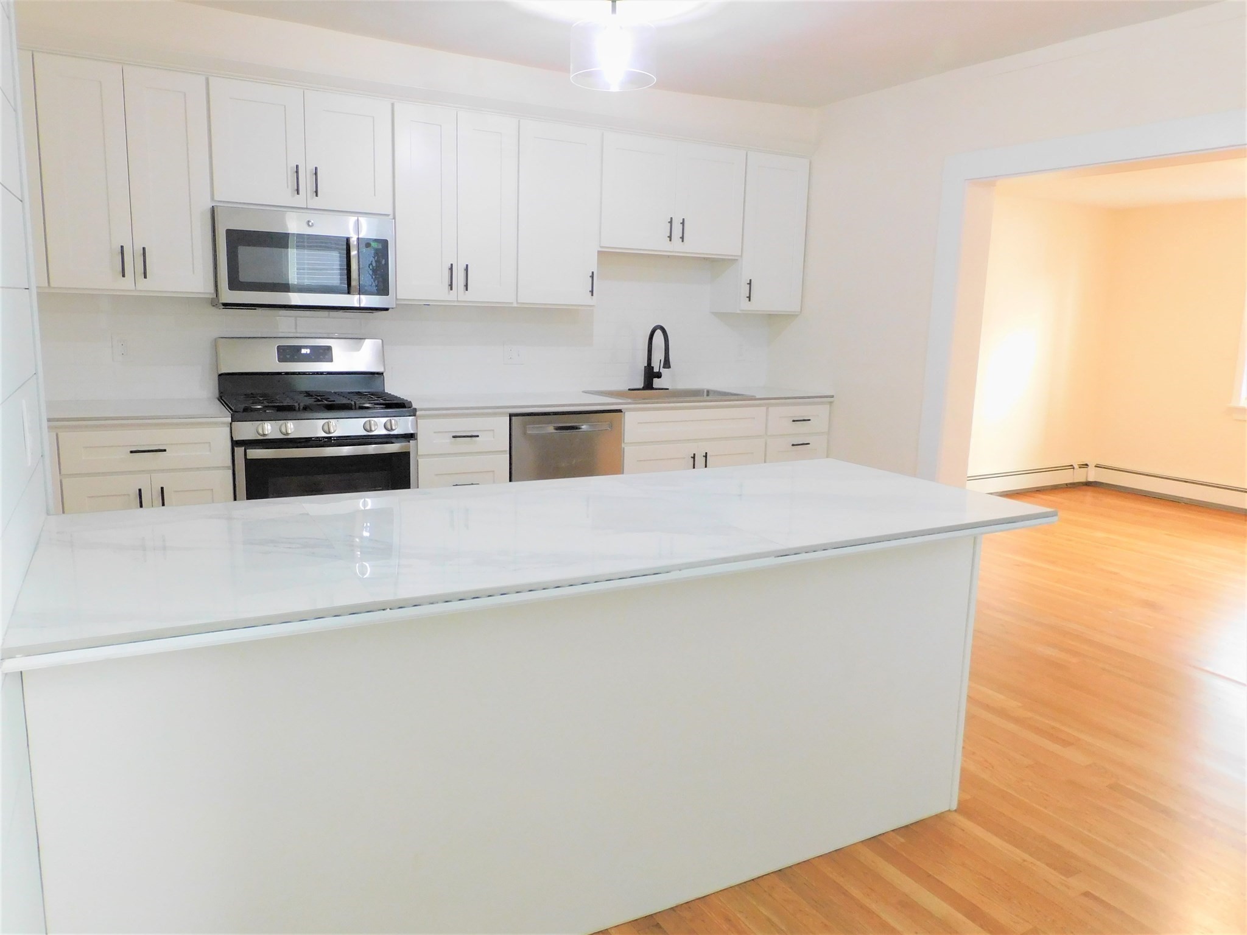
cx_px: 624
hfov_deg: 71.6
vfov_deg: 56.8
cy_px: 468
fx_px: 865
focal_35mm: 24
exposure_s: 1/25
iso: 400
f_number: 3.3
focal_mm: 4.3
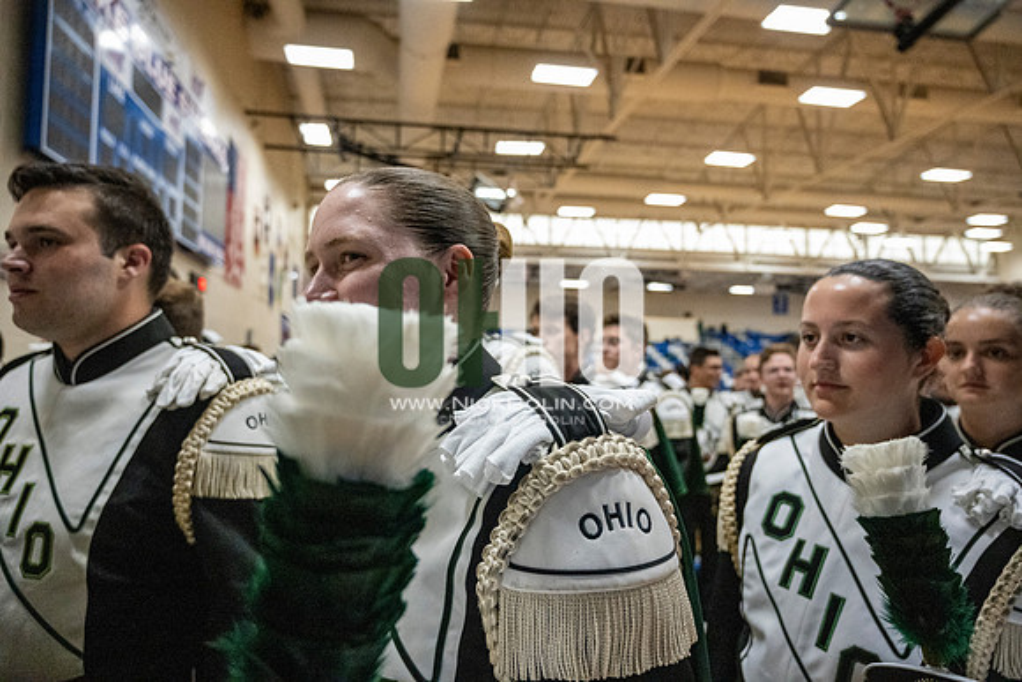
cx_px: 511
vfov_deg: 53.2
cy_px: 341
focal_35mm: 24
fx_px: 681
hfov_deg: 73.7
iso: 12800
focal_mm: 24
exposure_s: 1/800
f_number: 4
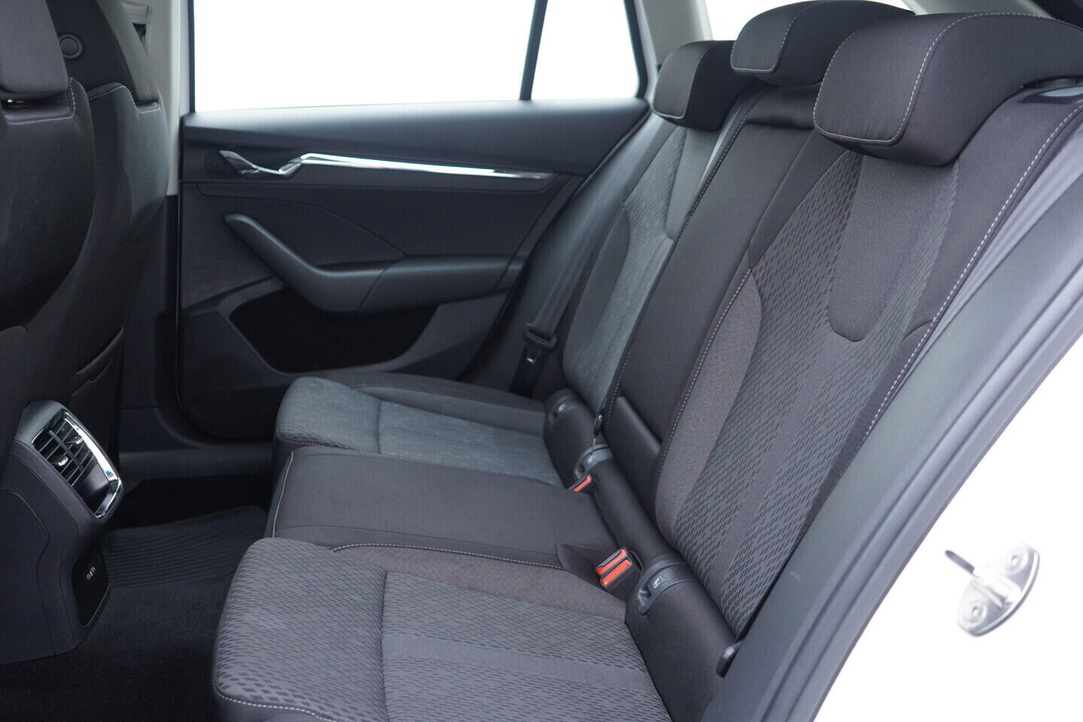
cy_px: 361
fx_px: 1083
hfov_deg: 53.1
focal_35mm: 36
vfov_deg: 36.9
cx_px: 542
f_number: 2.8
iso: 320
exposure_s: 1/40
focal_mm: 24
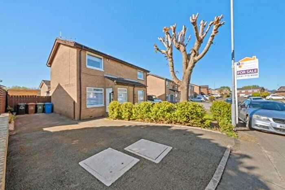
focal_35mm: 12
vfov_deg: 90.0
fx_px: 95
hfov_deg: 112.6
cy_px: 95
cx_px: 142
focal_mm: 12
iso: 800
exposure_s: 1/25
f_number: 22
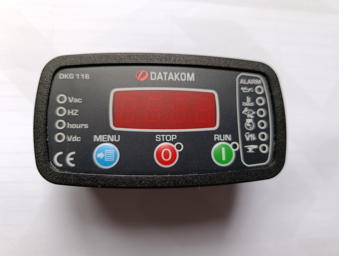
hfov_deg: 73.8
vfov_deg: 59.0
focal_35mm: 23
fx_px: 226
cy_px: 128
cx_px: 170
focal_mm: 6.11
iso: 200
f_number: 1.7
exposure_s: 1/100
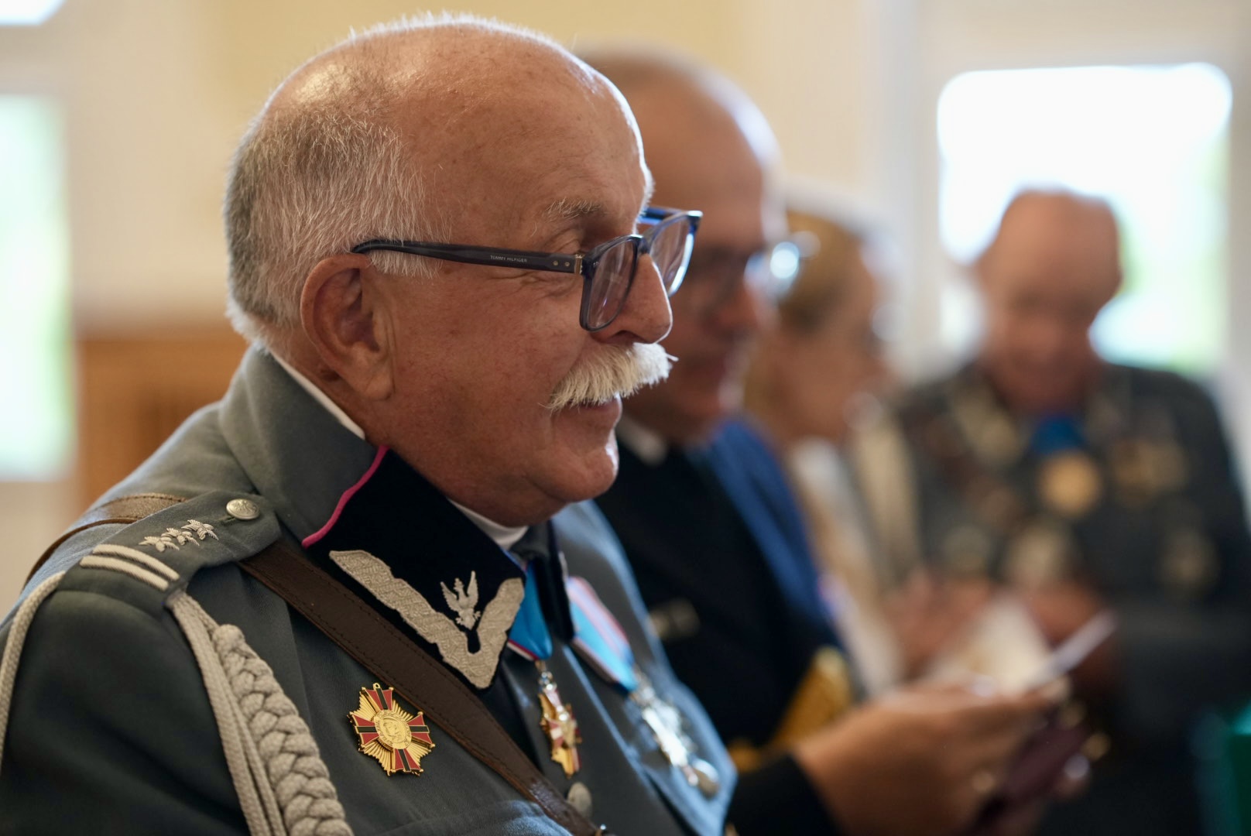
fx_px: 2956
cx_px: 626
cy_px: 418
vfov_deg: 16.1
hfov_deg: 23.9
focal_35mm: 85
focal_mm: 85
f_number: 2
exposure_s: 1/160
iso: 2500
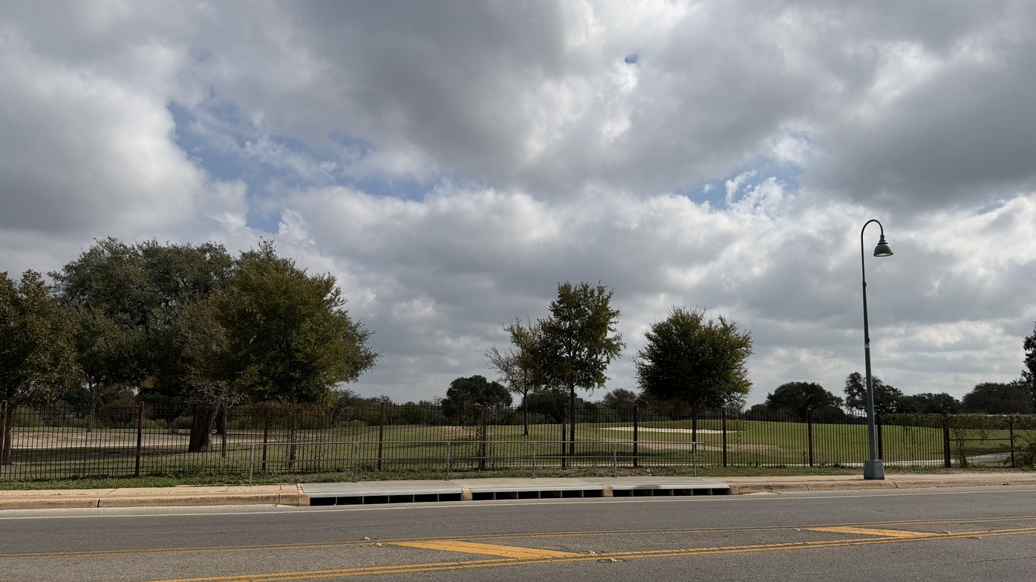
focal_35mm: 27
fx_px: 742
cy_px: 331
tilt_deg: +6.9
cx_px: 532
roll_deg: +0.0
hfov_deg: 69.9
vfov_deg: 42.8
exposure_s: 1/11905
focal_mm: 6.76
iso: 80
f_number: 1.78
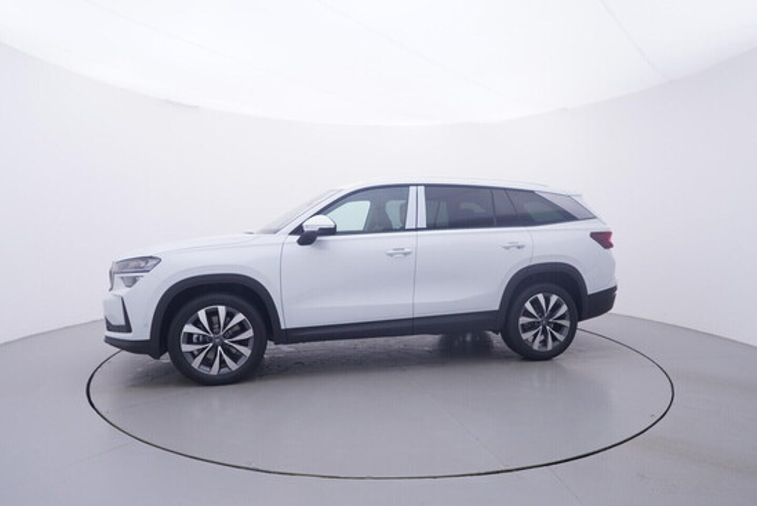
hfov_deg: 77.3
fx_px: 473
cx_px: 378
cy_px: 253
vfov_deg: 56.2
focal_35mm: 22
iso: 200
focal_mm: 15
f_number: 5
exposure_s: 1/80
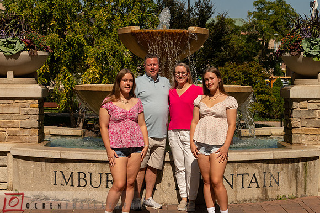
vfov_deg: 15.1
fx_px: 806
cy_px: 104
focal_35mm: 91
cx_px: 159
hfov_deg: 22.5
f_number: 6.3
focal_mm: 78
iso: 640
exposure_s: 1/4000
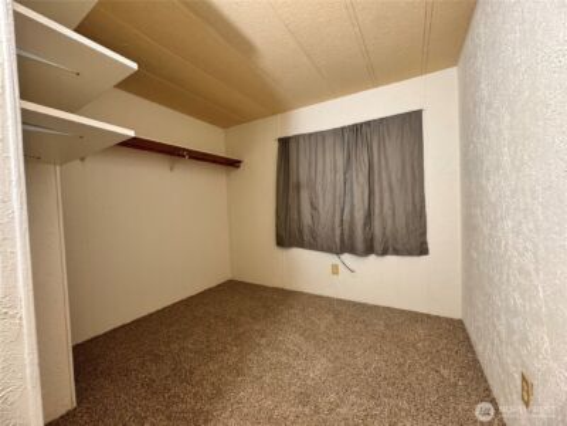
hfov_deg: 102.1
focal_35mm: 14
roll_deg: +1.7
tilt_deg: -1.3
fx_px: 229
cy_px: 213
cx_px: 284
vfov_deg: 85.7
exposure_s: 1/60
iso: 500
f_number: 2.2
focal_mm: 2.22
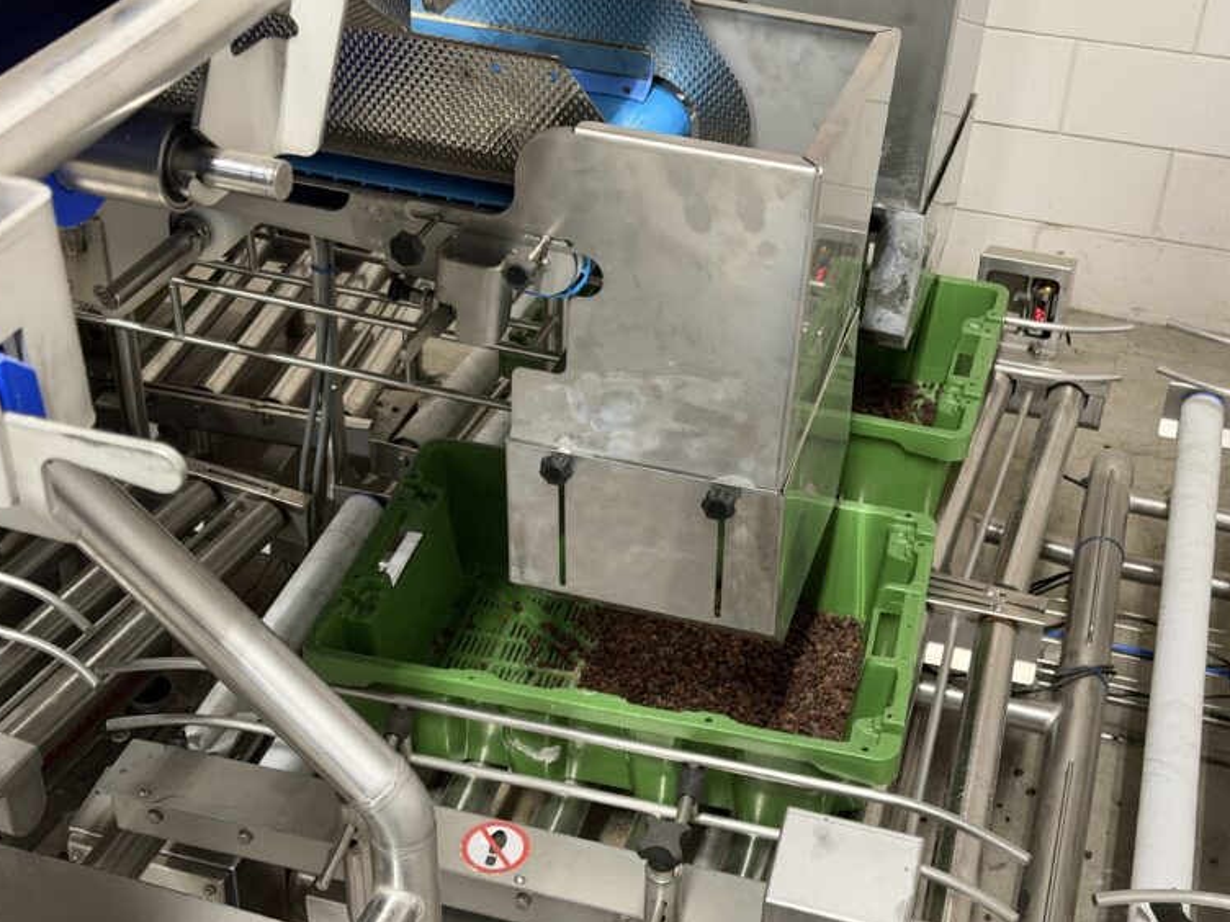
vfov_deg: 29.7
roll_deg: -1.4
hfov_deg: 38.9
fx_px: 1741
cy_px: 458
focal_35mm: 49
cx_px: 604
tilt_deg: -35.3
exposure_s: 1/25
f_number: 1.78
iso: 500
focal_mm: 6.76
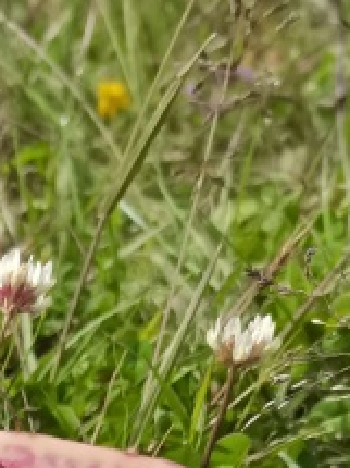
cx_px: -293
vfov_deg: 13.2
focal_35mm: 129
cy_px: 937
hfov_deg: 10.7
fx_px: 1741
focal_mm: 5.58
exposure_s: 1/883
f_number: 1.8
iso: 50
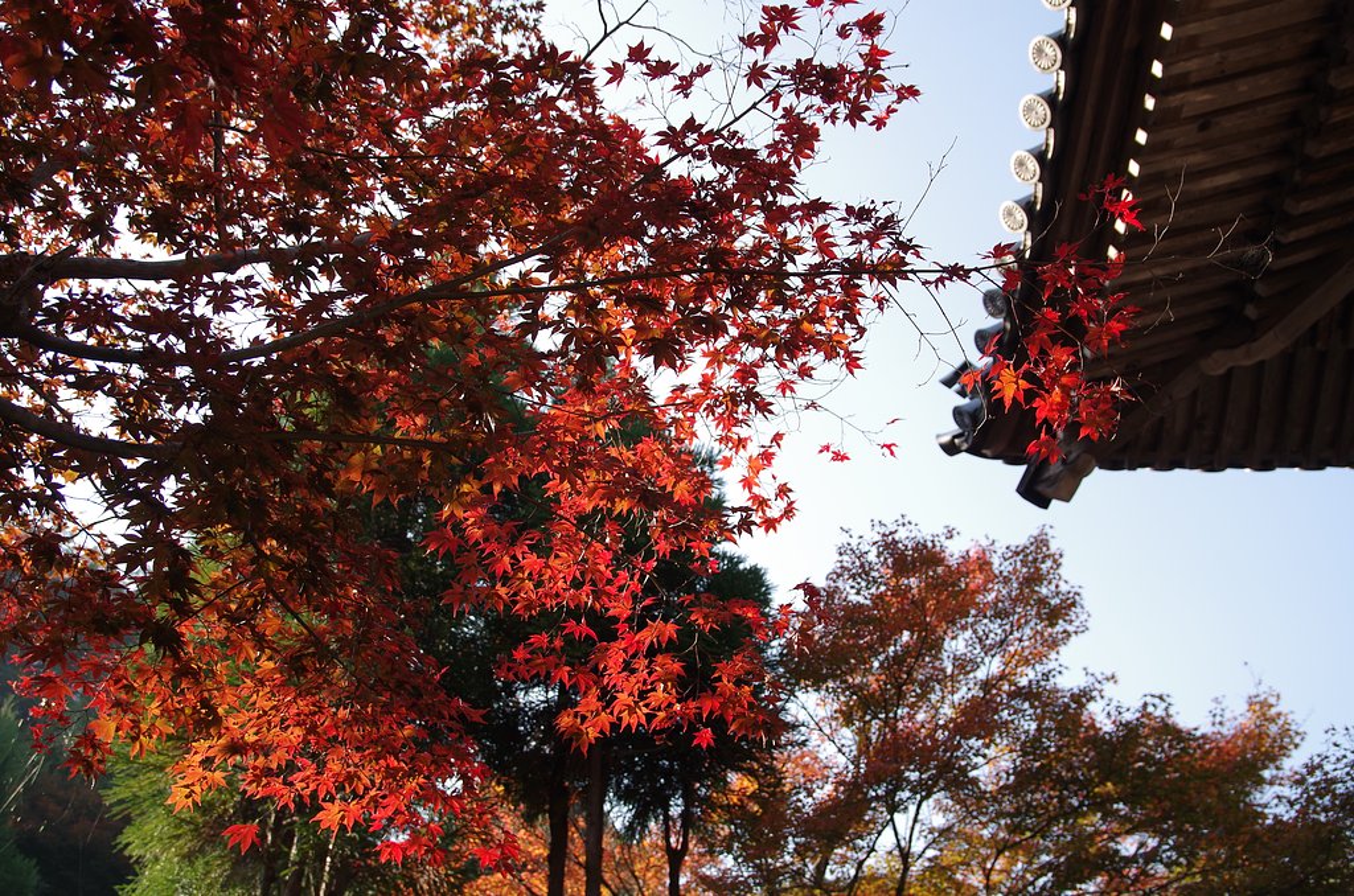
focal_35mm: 34
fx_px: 1276
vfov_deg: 38.7
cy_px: 448
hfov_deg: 55.9
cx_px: 677
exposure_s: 1/200
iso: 100
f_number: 4
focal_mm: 23
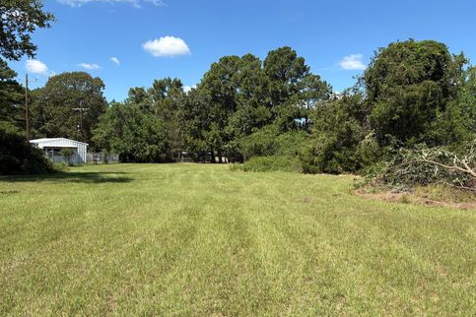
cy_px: 177
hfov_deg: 65.5
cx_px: 231
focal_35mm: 28
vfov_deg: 46.3
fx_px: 370
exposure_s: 1/2538
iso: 50
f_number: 1.6
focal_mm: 5.96
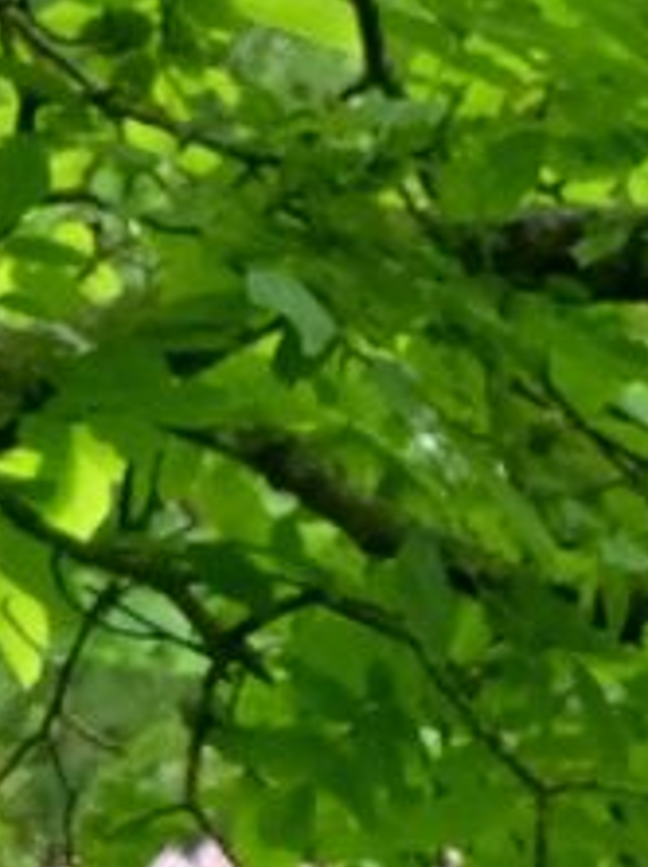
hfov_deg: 1.2
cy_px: -1222
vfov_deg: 1.6
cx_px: 1292
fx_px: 31935
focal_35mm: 1277
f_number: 4
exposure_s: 1/200
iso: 800
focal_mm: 42.5
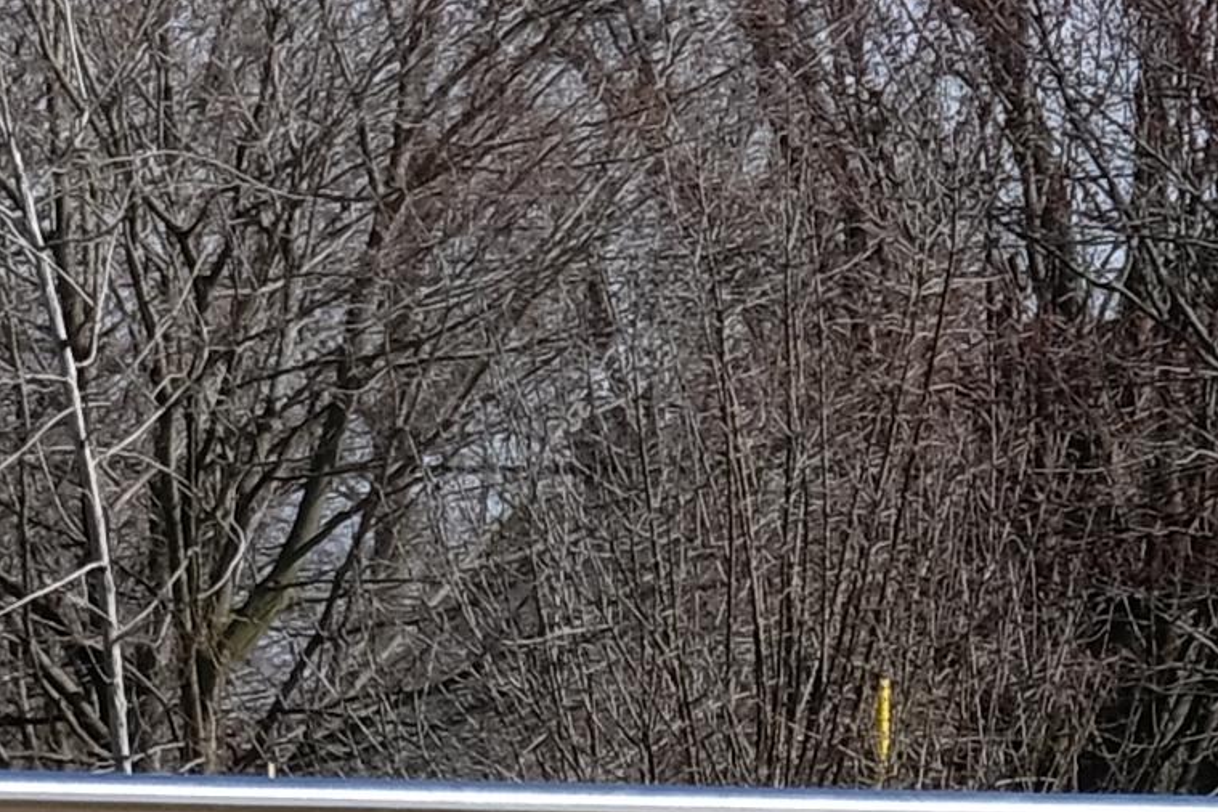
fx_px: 14446
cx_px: -2749
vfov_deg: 3.2
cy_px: -58
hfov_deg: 4.6
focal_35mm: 427
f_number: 8
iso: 200
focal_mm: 35.8
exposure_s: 1/420
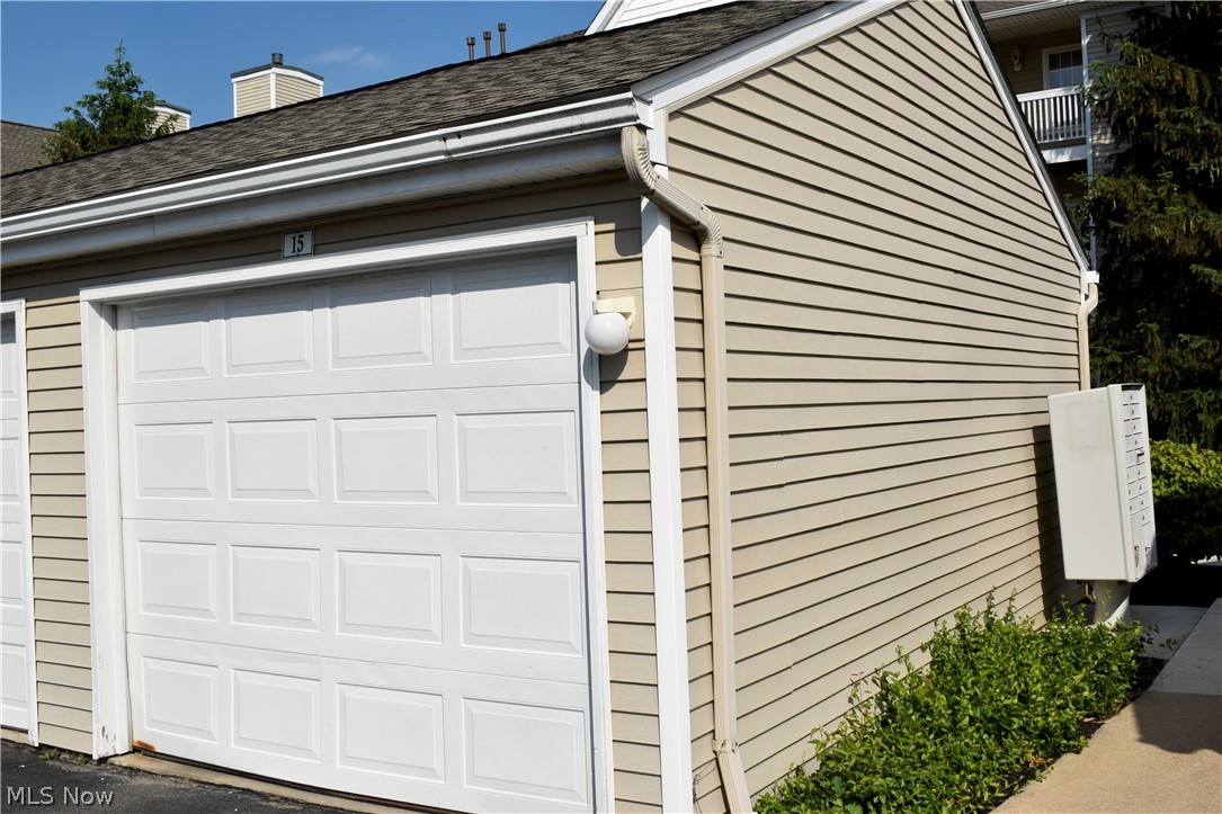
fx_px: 1222
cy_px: 407
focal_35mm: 36
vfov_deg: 36.9
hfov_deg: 53.1
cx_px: 611
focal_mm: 24
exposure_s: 1/640
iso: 200
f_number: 13
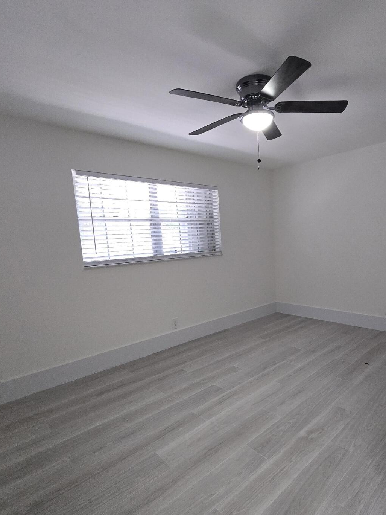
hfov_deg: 67.6
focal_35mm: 19
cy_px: 280
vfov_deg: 84.5
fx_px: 282
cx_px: 241
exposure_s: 1/60
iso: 320
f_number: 2.2
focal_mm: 1.7
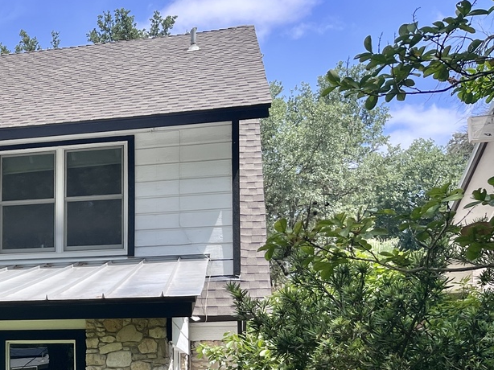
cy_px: 327
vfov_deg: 23.4
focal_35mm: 61
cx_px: -79
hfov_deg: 28.2
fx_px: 870
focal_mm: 5.1
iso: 50
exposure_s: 1/1992
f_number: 1.6
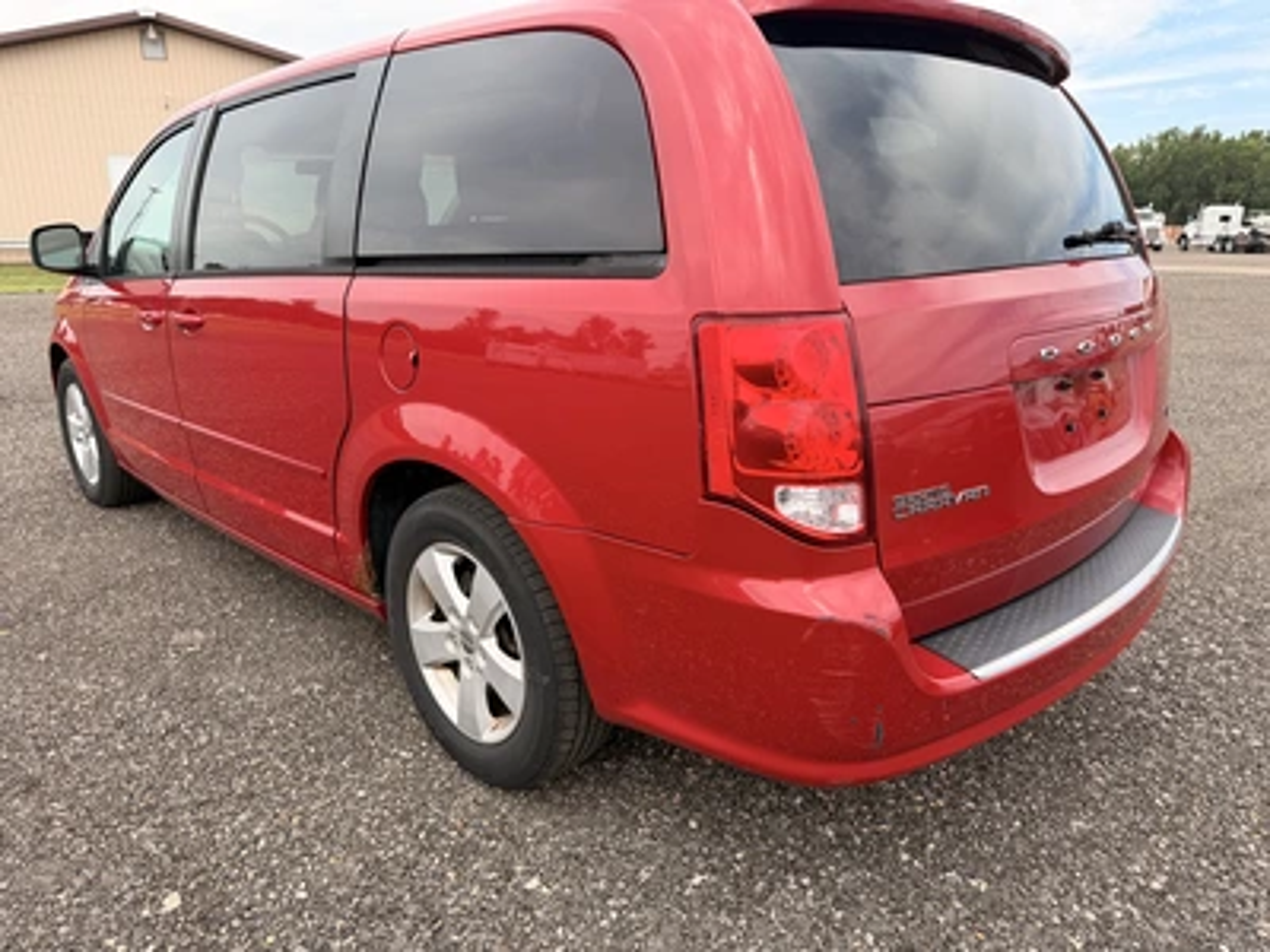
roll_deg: +0.8
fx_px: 881
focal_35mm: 24
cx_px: 635
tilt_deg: -14.3
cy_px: 476
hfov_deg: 71.6
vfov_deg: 56.8
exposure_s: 1/1060
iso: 80
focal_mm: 6.76
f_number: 1.78
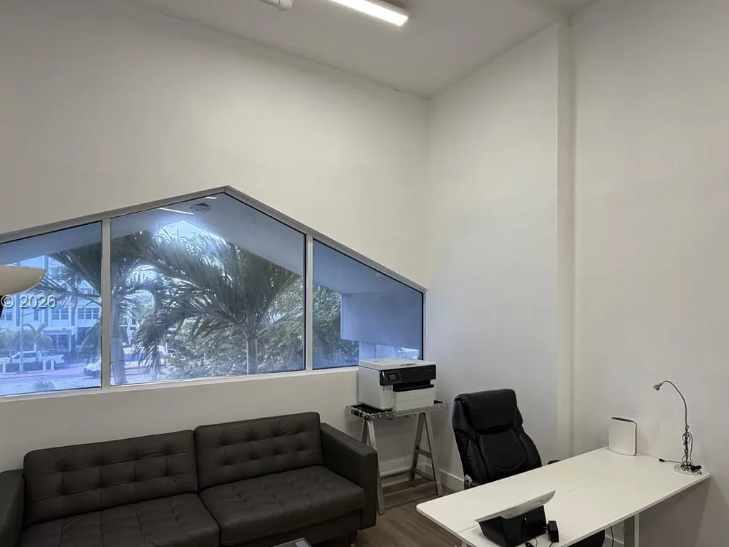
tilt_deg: +0.6
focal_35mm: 22
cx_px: 406
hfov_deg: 76.1
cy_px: 303
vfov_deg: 61.0
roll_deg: -0.2
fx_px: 463
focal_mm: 2.22
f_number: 2.2
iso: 160
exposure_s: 1/120
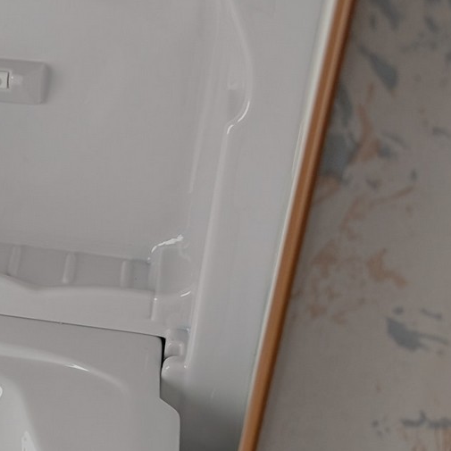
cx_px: -309
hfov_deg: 17.2
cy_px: 219
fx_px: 1268
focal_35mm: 86
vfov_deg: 20.2
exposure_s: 1/89.2
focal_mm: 6.9
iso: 30
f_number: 1.68
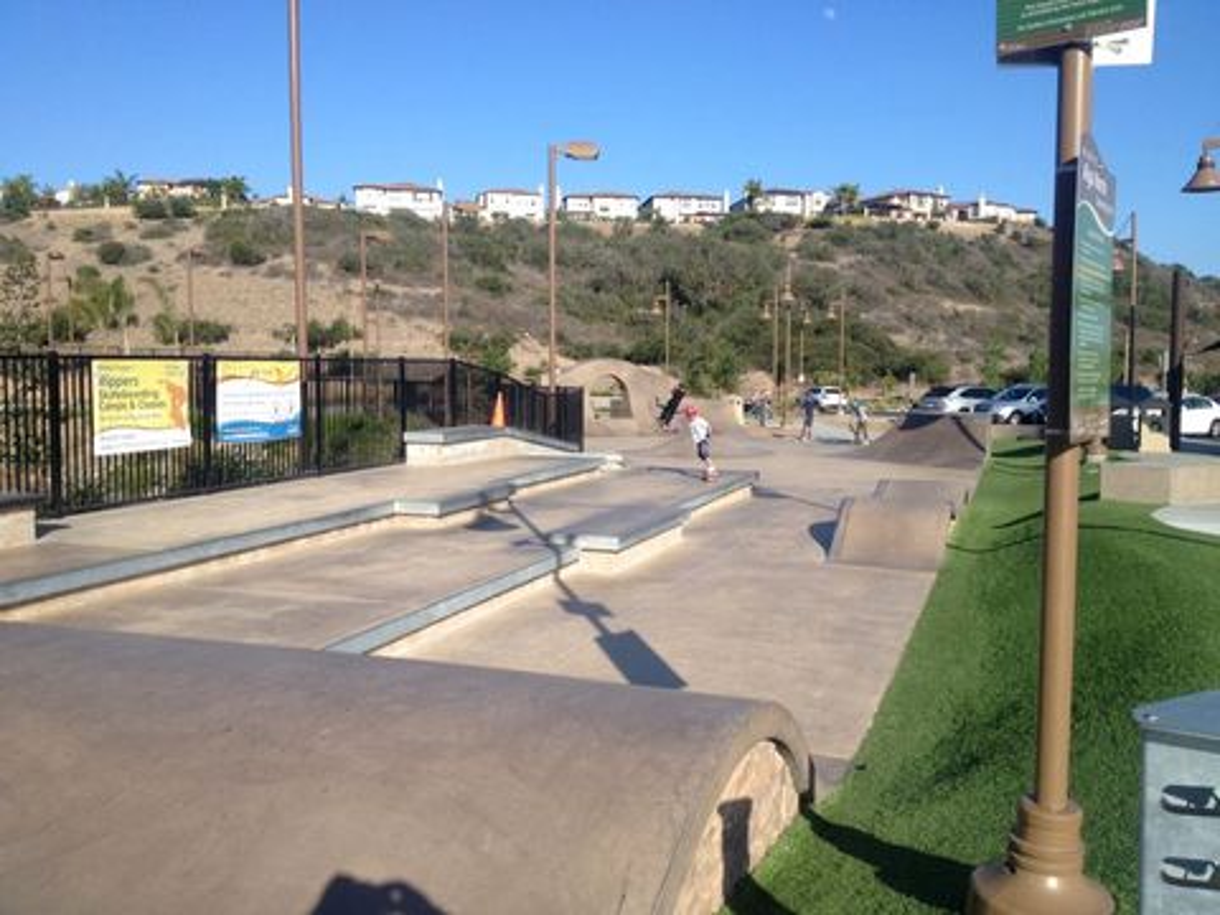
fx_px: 1234
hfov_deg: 52.6
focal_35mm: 35
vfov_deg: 40.7
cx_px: 610
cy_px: 458
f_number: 2.4
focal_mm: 4.28
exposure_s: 1/1534
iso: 50
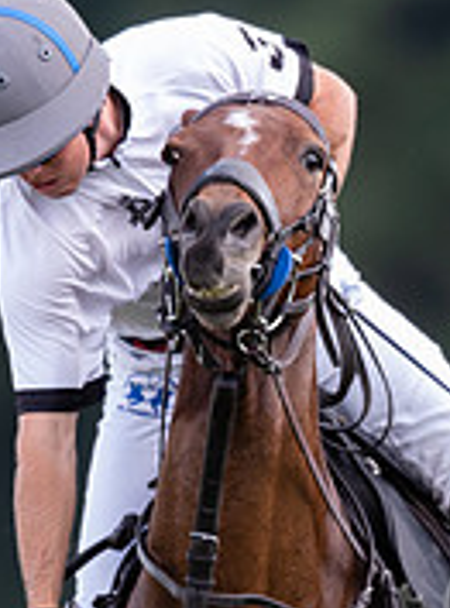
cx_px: 307
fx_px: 32236
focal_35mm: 1844
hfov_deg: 0.8
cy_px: 728
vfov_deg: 1.1
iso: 800
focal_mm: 500
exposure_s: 1/1000
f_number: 4
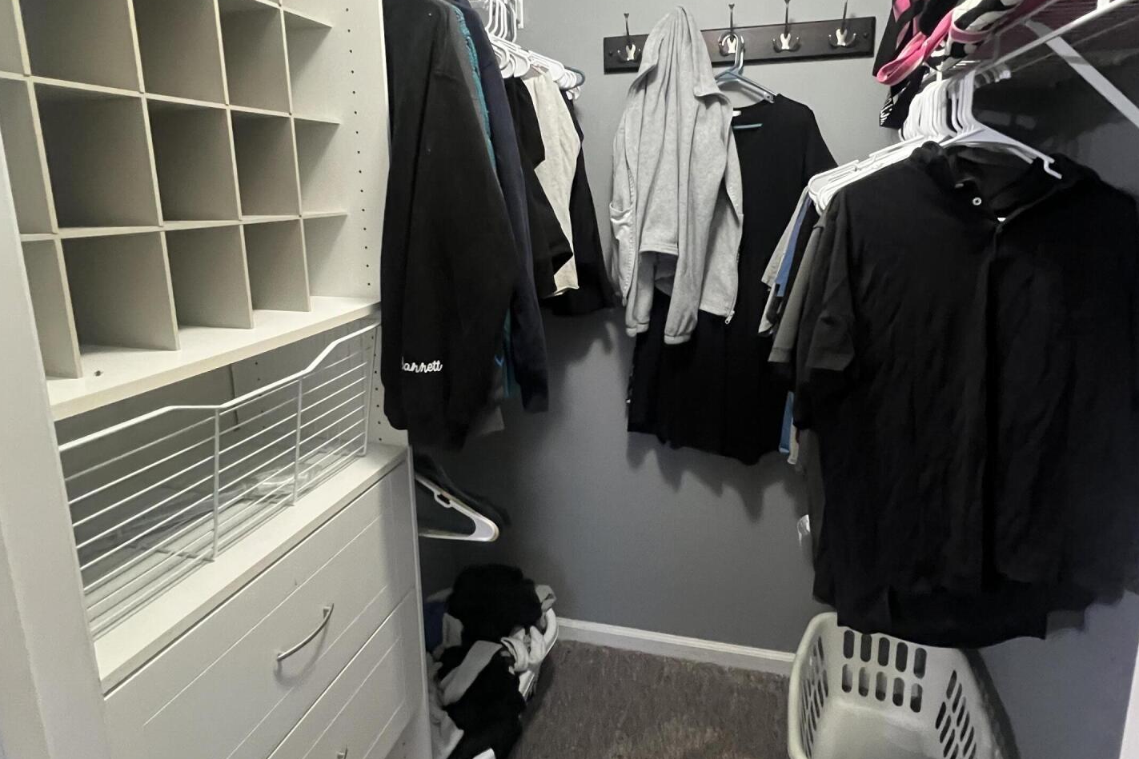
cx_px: 583
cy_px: 315
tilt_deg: -9.7
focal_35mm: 19
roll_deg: +0.3
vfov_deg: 64.1
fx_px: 601
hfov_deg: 86.9
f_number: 1.8
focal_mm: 1.57
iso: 1000
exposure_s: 1/60
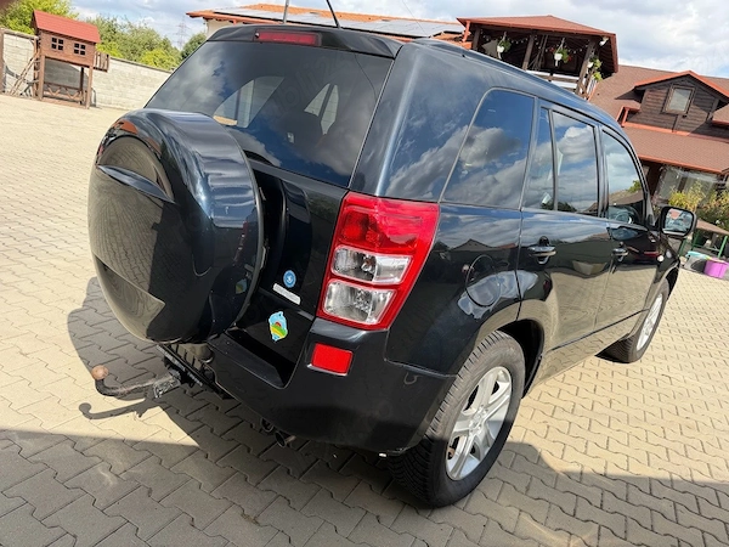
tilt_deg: -15.8
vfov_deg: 56.8
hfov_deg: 71.6
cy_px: 274
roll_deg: -11.7
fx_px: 505
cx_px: 364
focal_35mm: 24
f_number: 1.78
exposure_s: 1/1770
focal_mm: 6.76
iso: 80
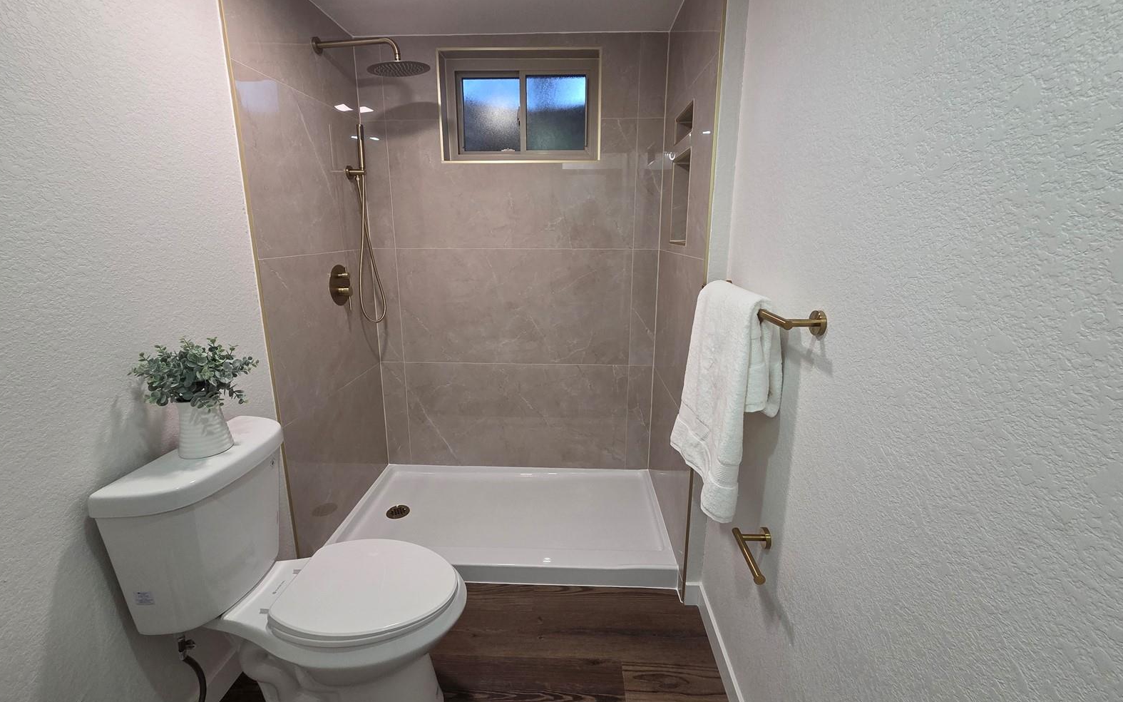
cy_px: 335
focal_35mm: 14
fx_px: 428
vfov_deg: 78.6
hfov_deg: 105.3
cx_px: 560
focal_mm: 2.2
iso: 250
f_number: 2.2
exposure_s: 1/120
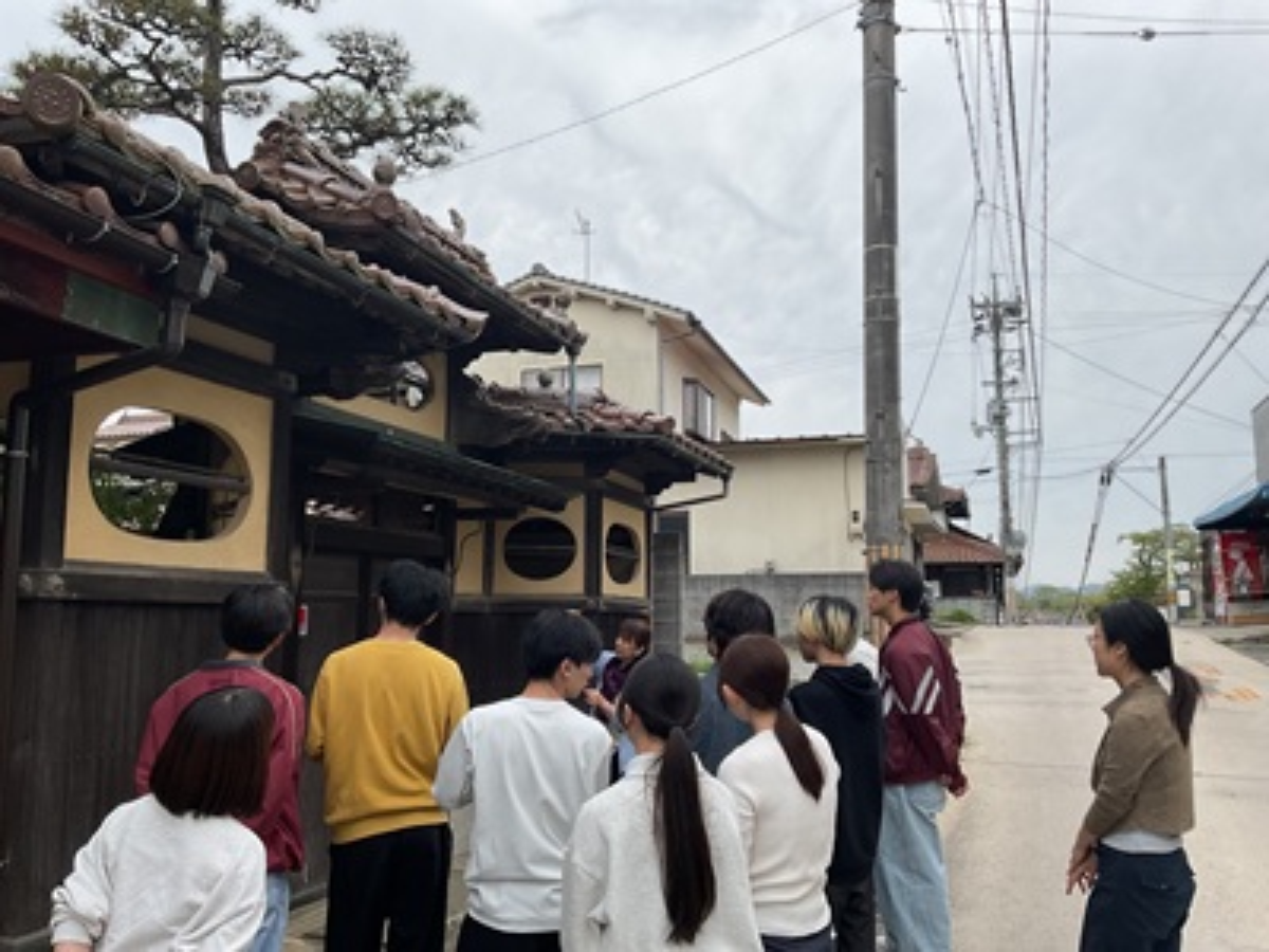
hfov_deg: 61.7
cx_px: 634
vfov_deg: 48.2
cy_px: 476
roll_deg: -1.9
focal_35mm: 29
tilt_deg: +7.4
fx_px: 1063
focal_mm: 3
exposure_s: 1/1035
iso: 16
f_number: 1.8
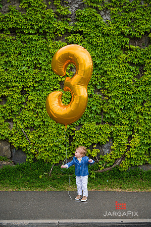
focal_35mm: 52
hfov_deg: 25.9
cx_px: 76
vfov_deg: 38.2
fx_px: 328
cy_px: 114
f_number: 4.5
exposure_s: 1/640
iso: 200
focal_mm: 52
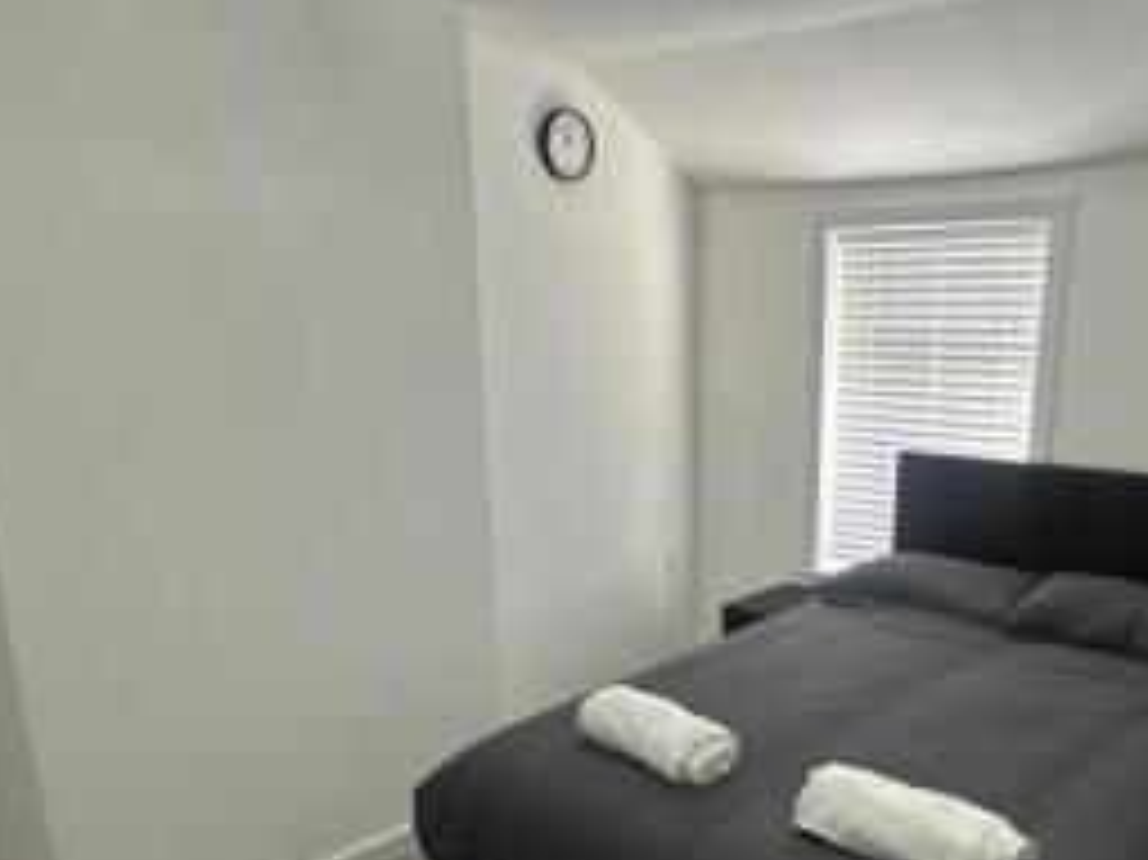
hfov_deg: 56.2
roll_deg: -0.6
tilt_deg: -15.8
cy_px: 619
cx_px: 709
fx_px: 1061
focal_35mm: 32
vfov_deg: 43.1
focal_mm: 2.22
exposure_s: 1/65
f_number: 2.2
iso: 320
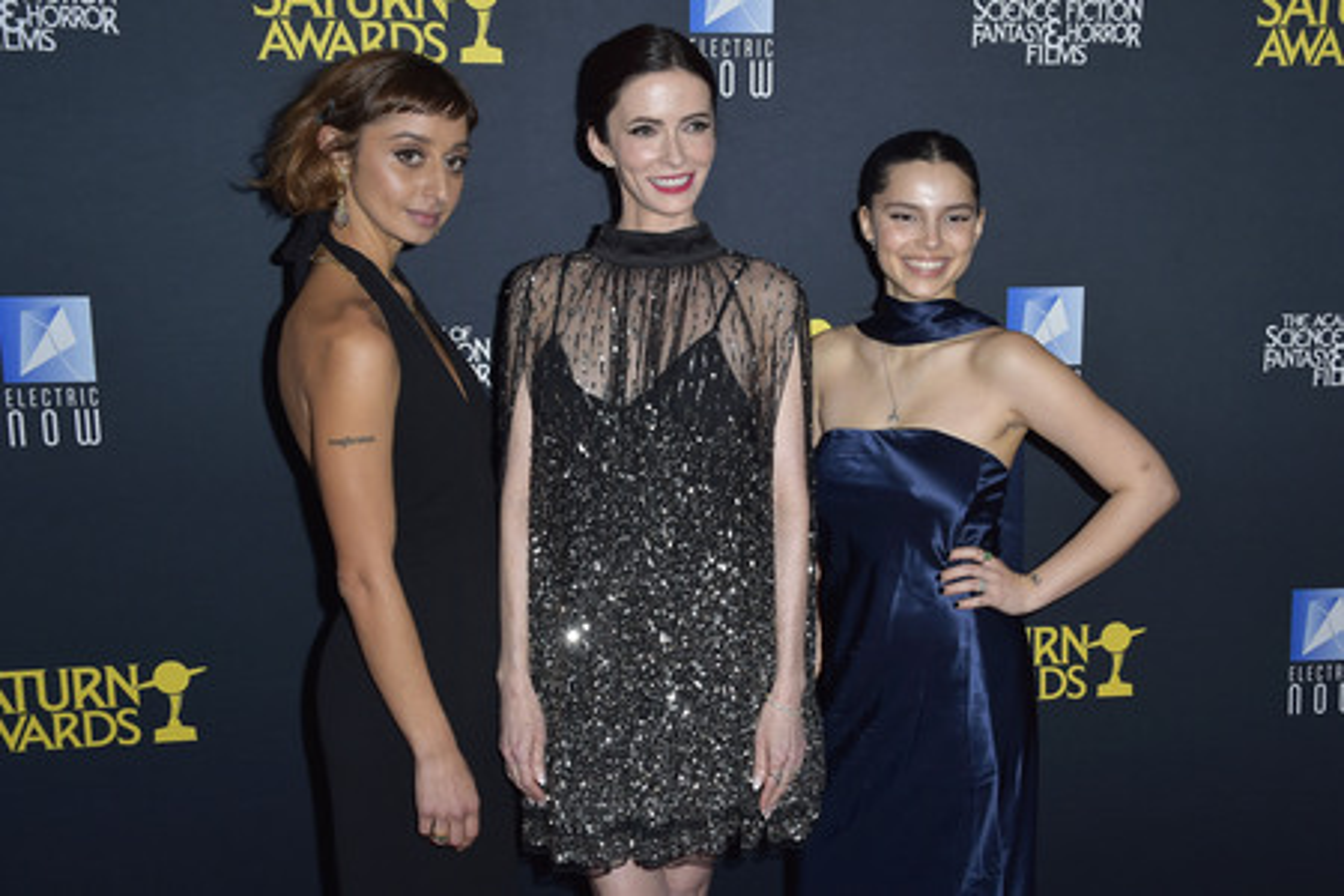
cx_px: 672
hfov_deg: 48.5
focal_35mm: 40
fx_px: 1493
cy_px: 448
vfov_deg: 33.4
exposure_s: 1/250
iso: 250
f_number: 6.3
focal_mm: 40
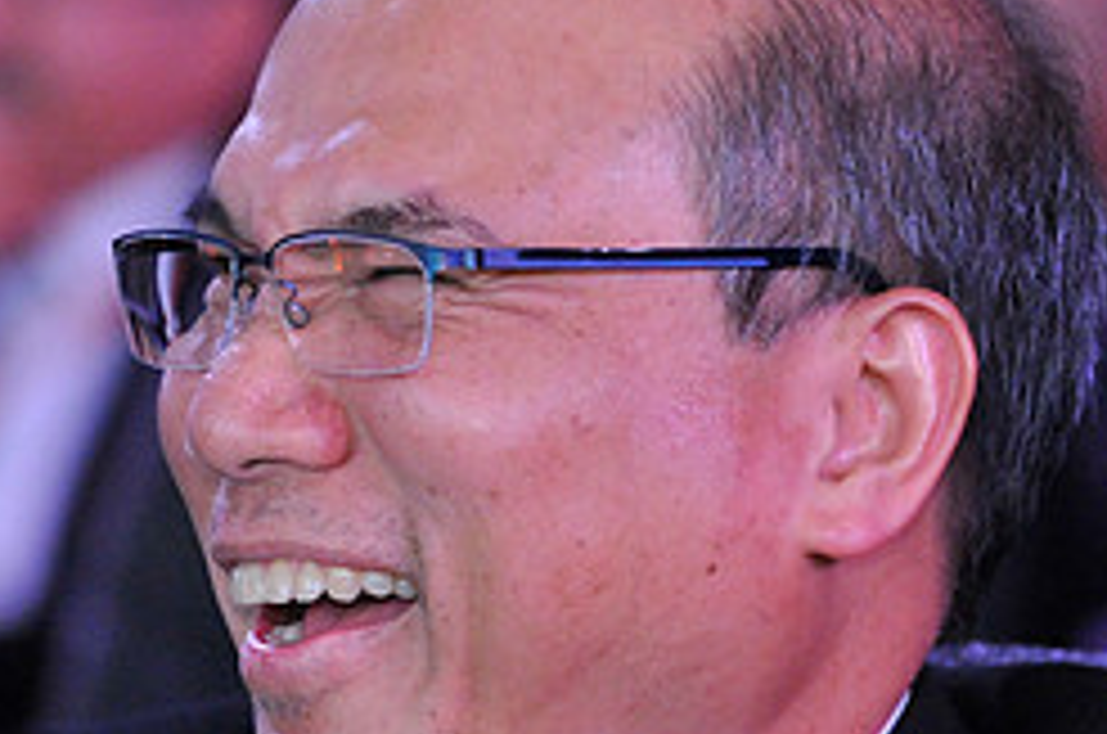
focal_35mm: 307
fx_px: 9422
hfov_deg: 6.7
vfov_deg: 4.5
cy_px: 383
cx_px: 680
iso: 6400
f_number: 4
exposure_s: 1/80
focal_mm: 130
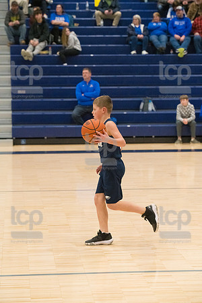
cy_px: 152
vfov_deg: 19.5
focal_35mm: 105
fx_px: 884
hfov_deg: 13.0
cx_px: 101
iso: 8000
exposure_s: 1/1600
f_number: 4.5
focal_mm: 105
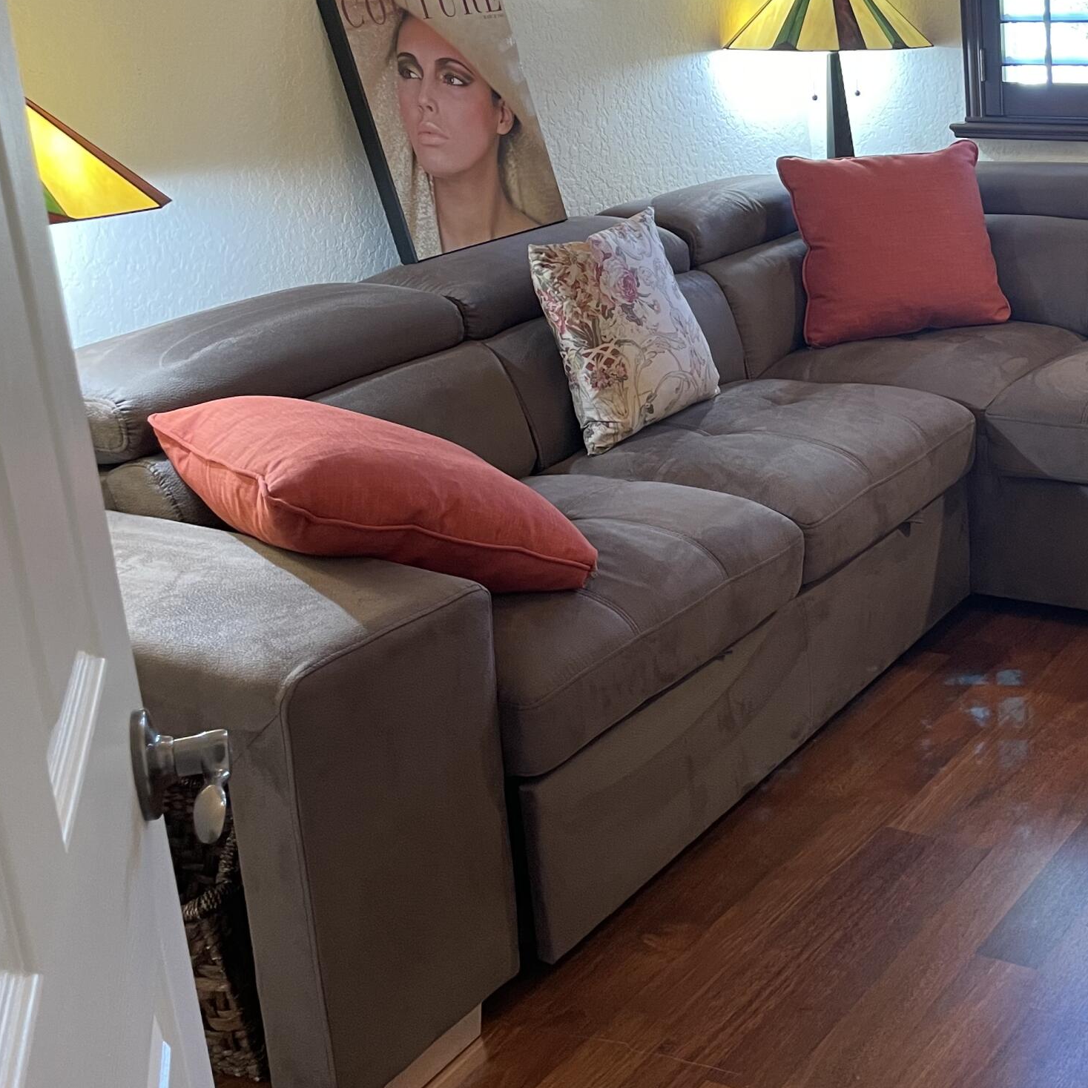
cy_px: 386
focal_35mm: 47
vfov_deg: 35.8
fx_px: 1671
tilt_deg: -15.4
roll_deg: +2.3
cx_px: 1001
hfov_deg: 33.9
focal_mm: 4.2
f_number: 1.6
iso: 200
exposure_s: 1/60
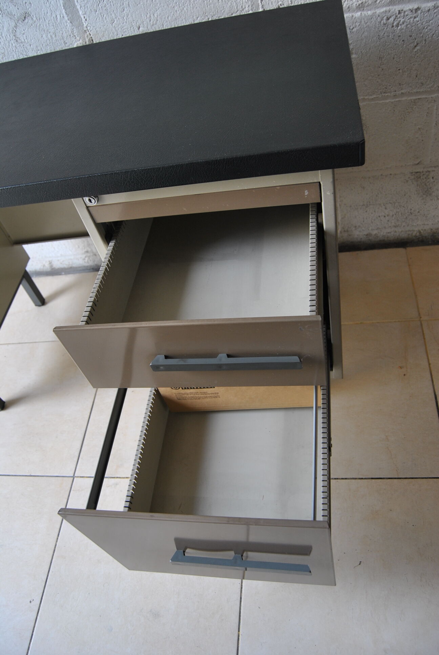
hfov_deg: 48.0
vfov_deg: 67.3
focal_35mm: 27
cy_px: 328
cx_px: 220
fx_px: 492
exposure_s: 1/80
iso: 200
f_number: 4.5
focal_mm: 18
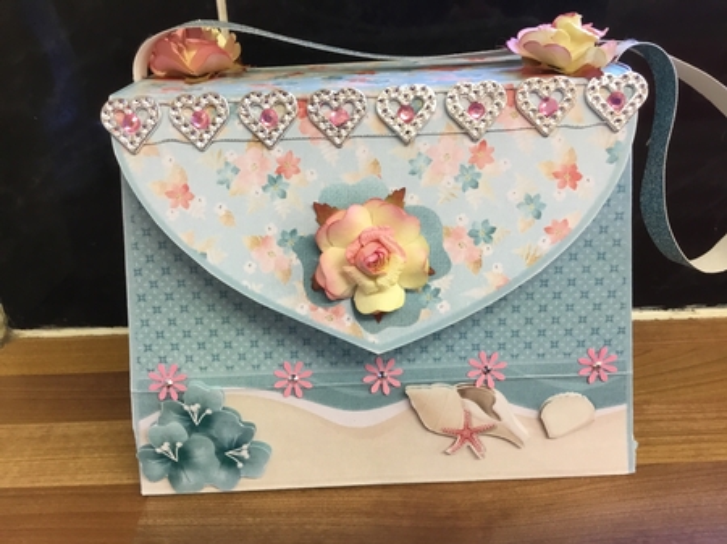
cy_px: 272
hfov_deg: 58.4
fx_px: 651
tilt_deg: -24.3
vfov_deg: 45.4
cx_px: 364
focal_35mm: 31
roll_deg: +2.5
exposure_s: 1/33
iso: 100
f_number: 2.4
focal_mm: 3.3
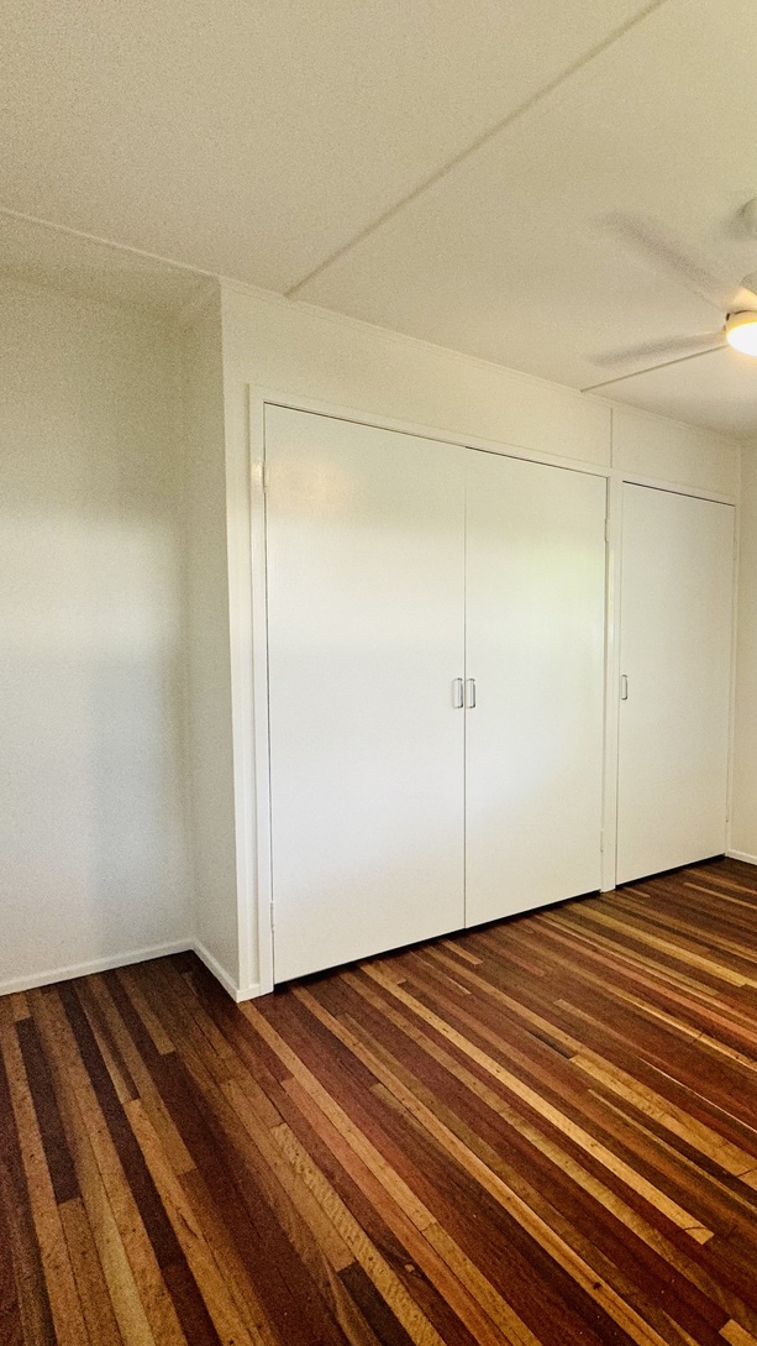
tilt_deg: -3.8
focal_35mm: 21
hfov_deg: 45.6
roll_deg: -1.6
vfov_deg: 83.8
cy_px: 692
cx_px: 750
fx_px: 749
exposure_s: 1/100
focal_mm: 2.22
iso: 100
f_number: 2.2
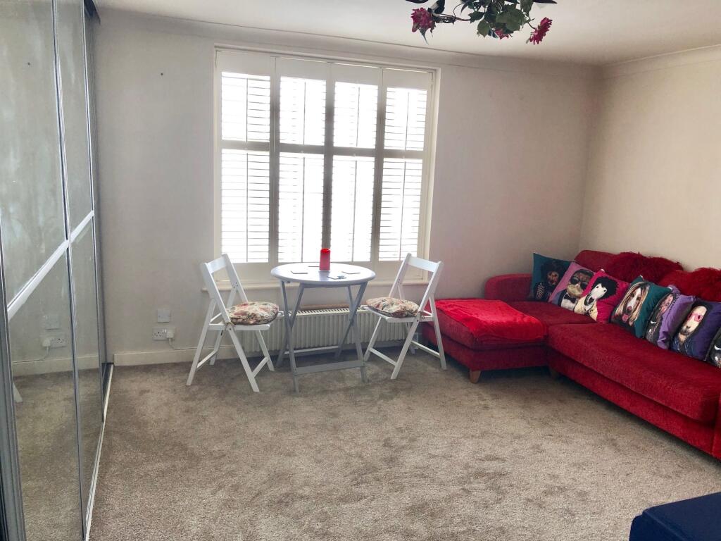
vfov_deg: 49.7
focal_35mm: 28
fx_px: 583
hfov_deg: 63.4
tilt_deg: -11.7
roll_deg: -3.0
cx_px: 360
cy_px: 270
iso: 25
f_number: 1.8
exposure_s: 1/40
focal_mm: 3.99
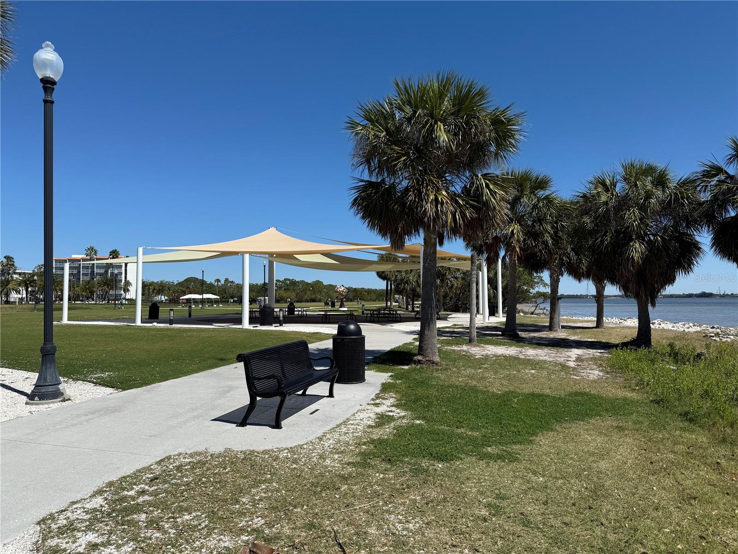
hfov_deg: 71.6
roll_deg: +0.2
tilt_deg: +2.7
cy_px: 277
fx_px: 512
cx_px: 369
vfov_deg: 56.8
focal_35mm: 24
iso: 80
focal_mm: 6.76
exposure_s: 1/6711
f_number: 1.78
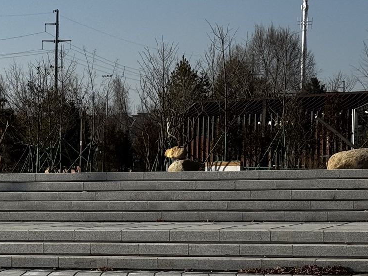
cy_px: 239
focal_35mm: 128
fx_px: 1361
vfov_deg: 11.5
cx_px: 38
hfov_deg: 15.2
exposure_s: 1/6410
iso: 64
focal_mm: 6.76
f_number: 1.78
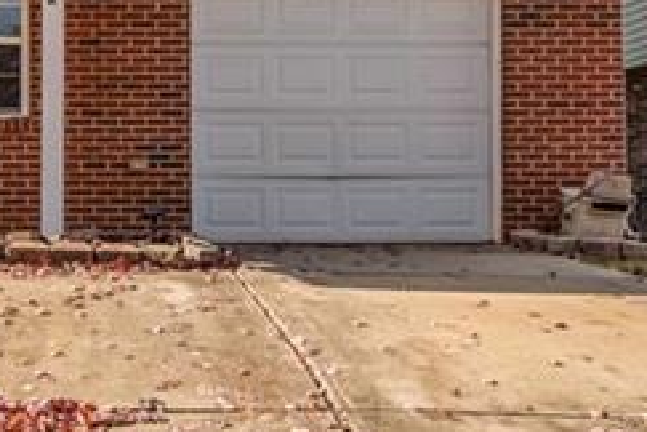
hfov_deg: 32.6
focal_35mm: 59
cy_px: 95
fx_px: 1060
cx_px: 93
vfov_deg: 22.7
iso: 320
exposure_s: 1/4000
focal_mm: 14
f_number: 7.1
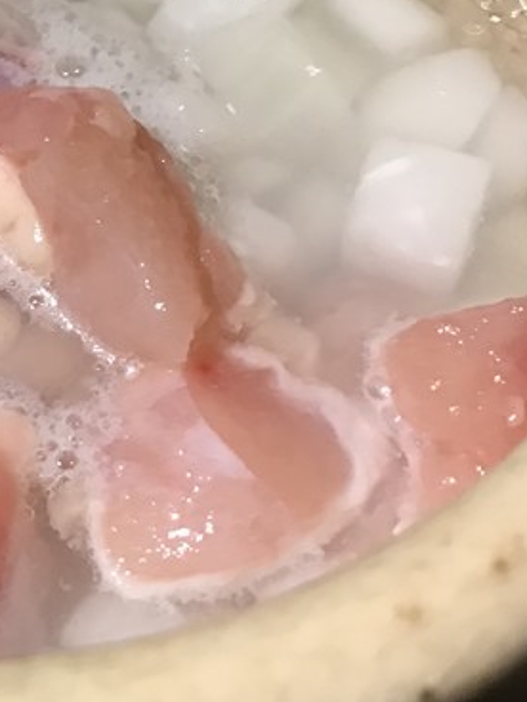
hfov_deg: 18.0
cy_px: 111
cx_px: -103
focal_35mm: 78
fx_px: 1583
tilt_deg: -53.0
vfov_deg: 24.5
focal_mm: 3.99
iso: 50
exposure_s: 1/15
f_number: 1.8
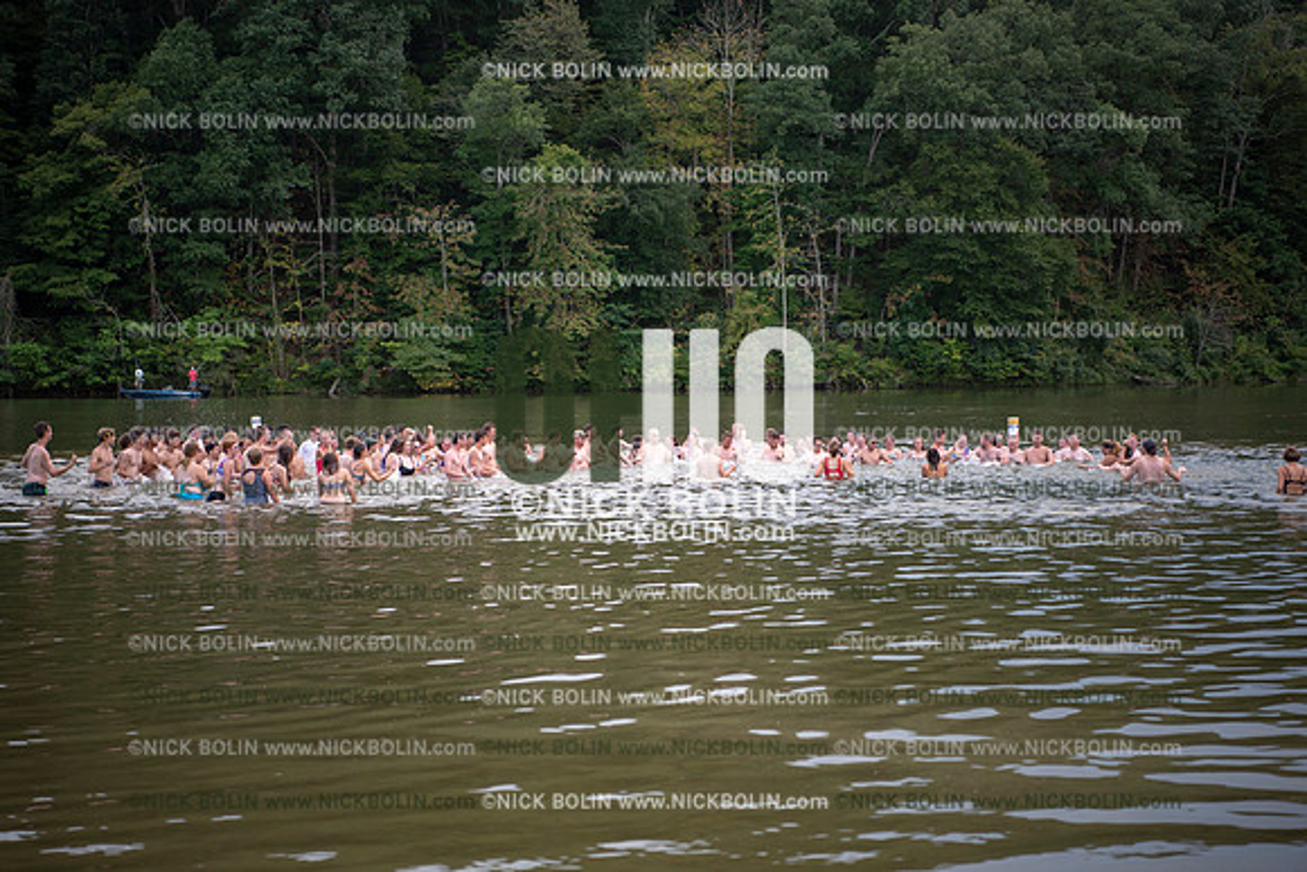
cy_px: 436
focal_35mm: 70
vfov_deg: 19.5
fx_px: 2542
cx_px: 654
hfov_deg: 28.8
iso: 160
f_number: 3.2
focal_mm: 70
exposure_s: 1/400
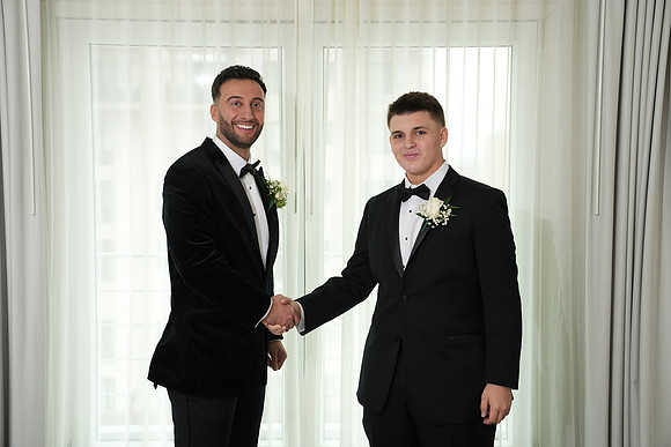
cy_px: 224
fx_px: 895
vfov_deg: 28.1
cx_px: 336
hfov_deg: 41.1
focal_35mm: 48
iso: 800
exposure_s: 1/200
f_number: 4
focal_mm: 48
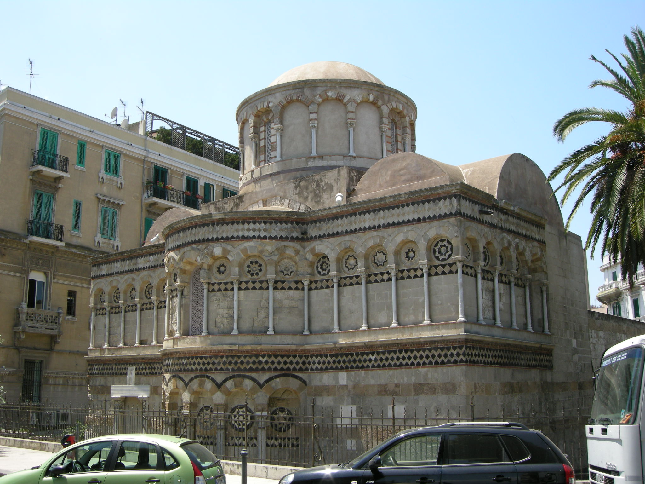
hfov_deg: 45.8
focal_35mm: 41
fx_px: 764
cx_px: 322
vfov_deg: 35.1
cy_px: 242
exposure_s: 1/180
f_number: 5.1
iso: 64
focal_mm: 8.5
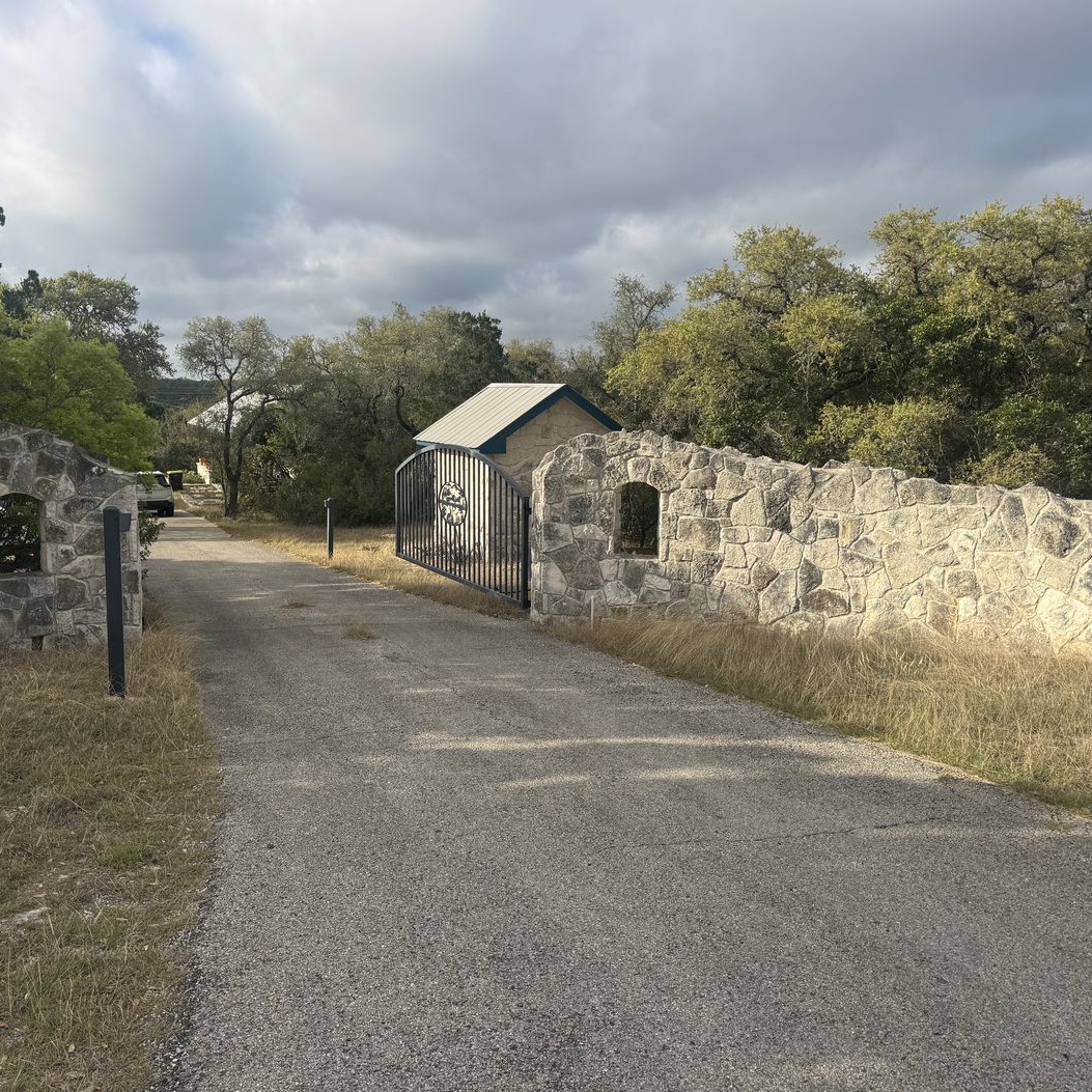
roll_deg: -0.5
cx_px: 479
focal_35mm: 29
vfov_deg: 55.6
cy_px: 537
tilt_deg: -6.2
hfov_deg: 55.5
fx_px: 1035
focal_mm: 6.76
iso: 80
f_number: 1.78
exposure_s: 1/4310
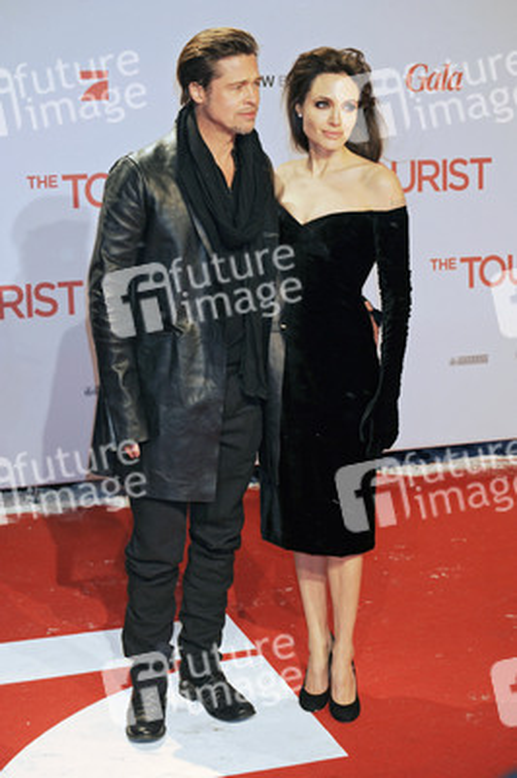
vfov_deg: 28.9
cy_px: 389
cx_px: 258
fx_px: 1510
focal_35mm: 70
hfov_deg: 19.4
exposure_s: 1/125
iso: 500
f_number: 5.6
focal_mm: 70
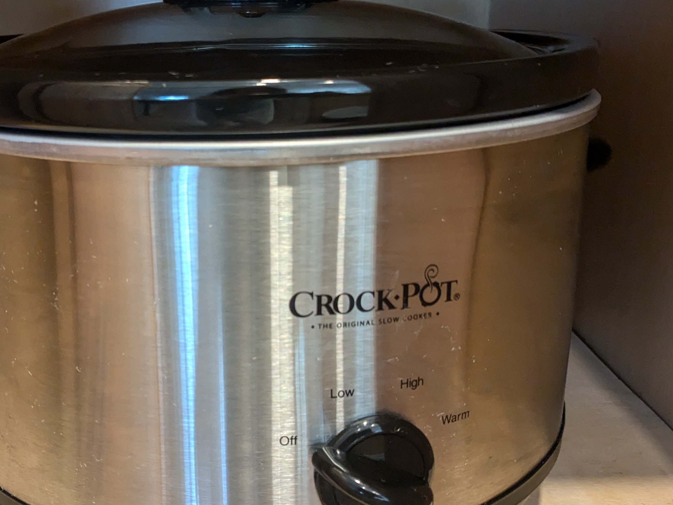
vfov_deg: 32.2
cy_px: 244
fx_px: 875
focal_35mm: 45
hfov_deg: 41.8
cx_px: 253
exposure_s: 1/60
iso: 568
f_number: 1.73
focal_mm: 4.38
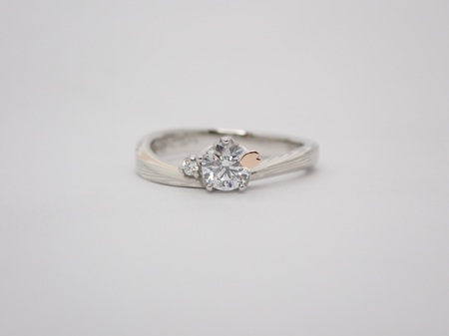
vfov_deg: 18.0
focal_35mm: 82
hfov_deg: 23.8
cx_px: 224
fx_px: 1063
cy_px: 168
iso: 200
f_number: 4.3
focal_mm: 14.62
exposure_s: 1/125
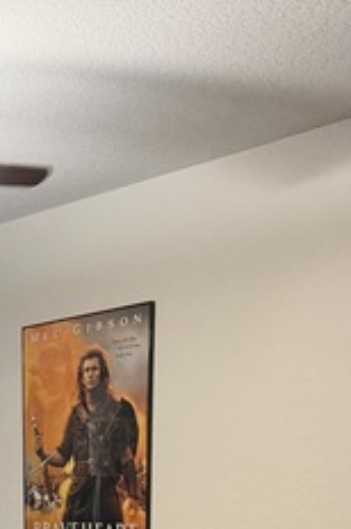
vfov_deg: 26.4
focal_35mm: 69
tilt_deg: -9.8
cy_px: 616
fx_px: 1012
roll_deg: +1.1
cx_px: -93
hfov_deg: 18.4
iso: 640
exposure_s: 1/40
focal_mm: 6.76
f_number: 1.78
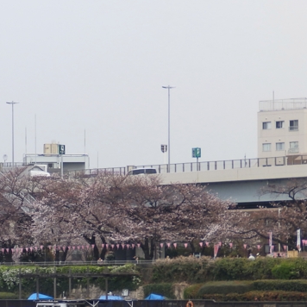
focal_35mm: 316
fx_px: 3171
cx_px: -34
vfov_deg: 5.5
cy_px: 222
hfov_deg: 5.5
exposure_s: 1/250
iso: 80
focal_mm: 28.5
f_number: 5.3
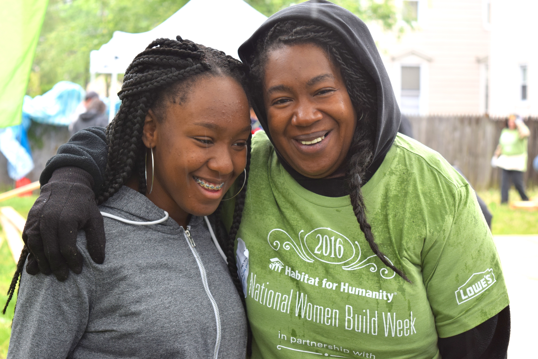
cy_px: 180
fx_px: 1233
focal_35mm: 82
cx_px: 269
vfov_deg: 16.6
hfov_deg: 24.6
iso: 250
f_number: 5.6
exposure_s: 1/100
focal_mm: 55
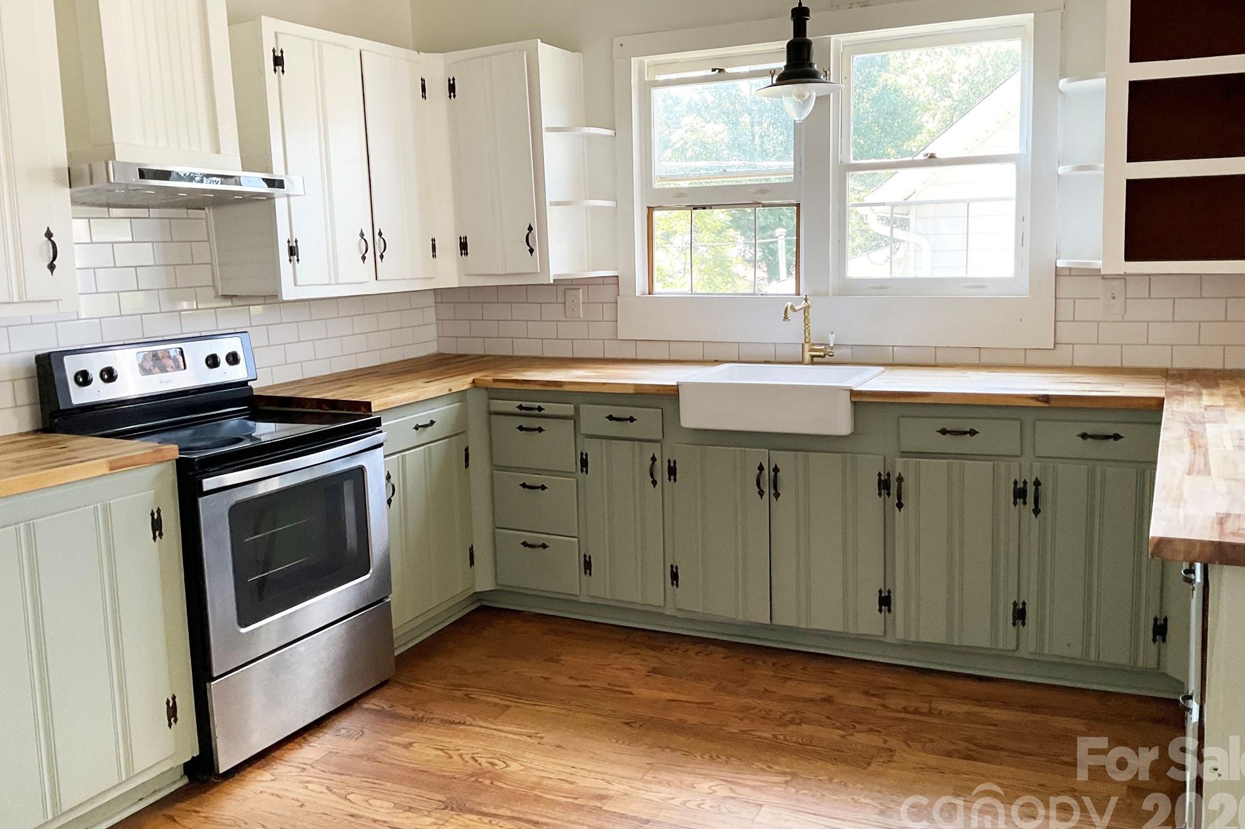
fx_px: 1072
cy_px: 380
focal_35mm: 31
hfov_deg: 60.3
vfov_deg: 42.3
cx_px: 637
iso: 64
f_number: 1.8
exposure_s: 1/60
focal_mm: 3
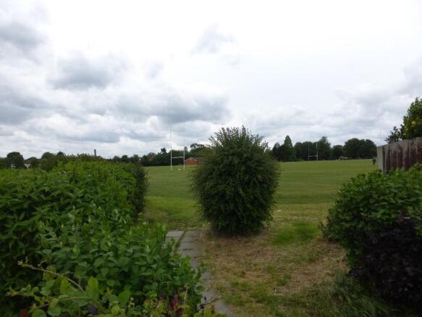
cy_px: 158
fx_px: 293
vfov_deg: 56.8
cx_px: 211
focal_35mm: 24
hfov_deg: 71.6
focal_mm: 4.3
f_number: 4
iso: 100
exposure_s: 1/640
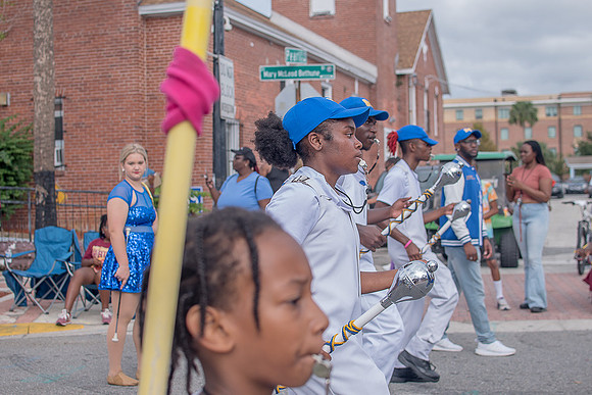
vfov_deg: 26.0
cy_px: 198
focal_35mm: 52
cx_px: 296
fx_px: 855
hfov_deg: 38.2
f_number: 4
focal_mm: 35
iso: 100
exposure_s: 1/500
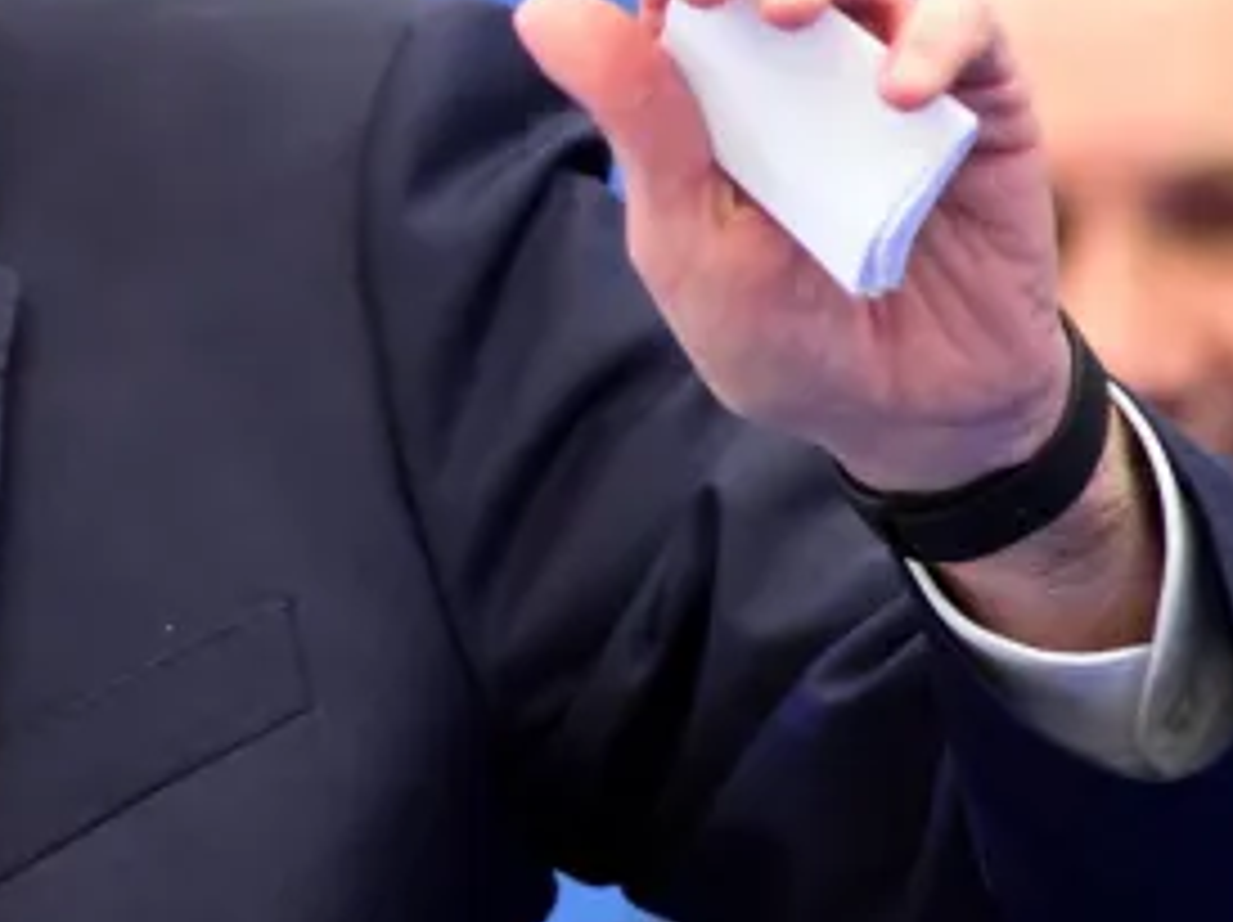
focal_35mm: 1265
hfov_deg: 1.6
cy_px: 22
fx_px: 45019
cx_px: -752
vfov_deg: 1.2
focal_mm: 300
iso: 800
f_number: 5
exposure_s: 1/500
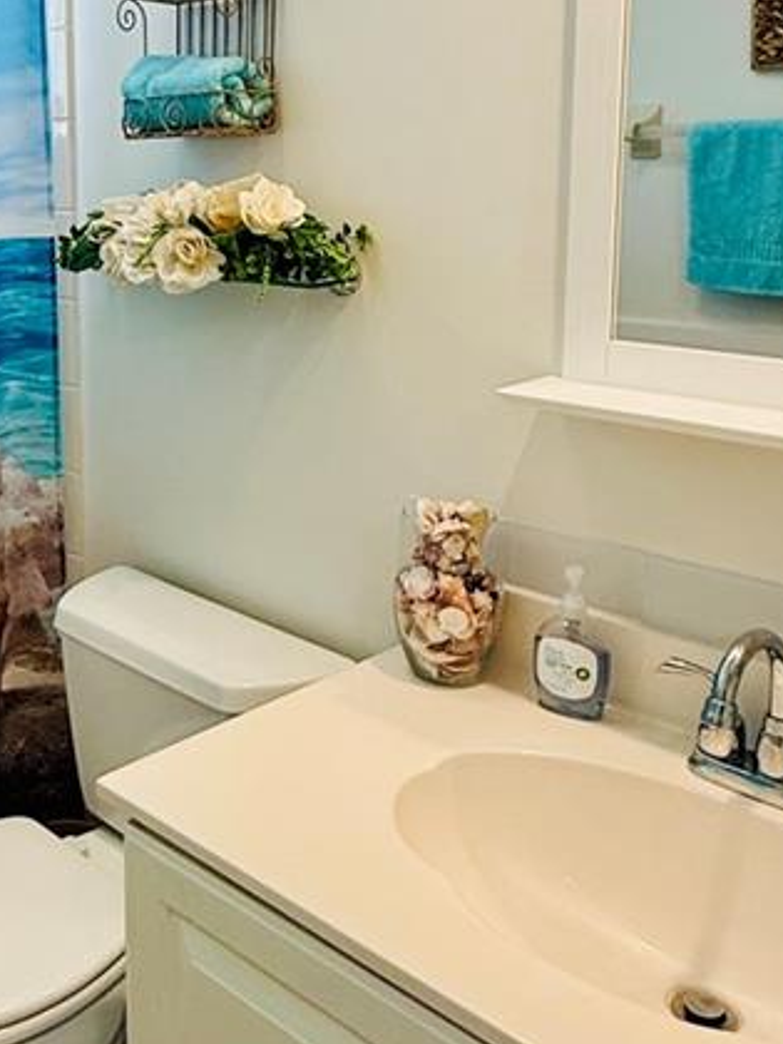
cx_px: 30
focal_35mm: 40
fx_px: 1206
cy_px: 336
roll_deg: +0.8
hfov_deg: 33.4
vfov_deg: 46.0
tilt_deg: -7.3
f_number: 2.2
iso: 100
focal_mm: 2.22
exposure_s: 1/120
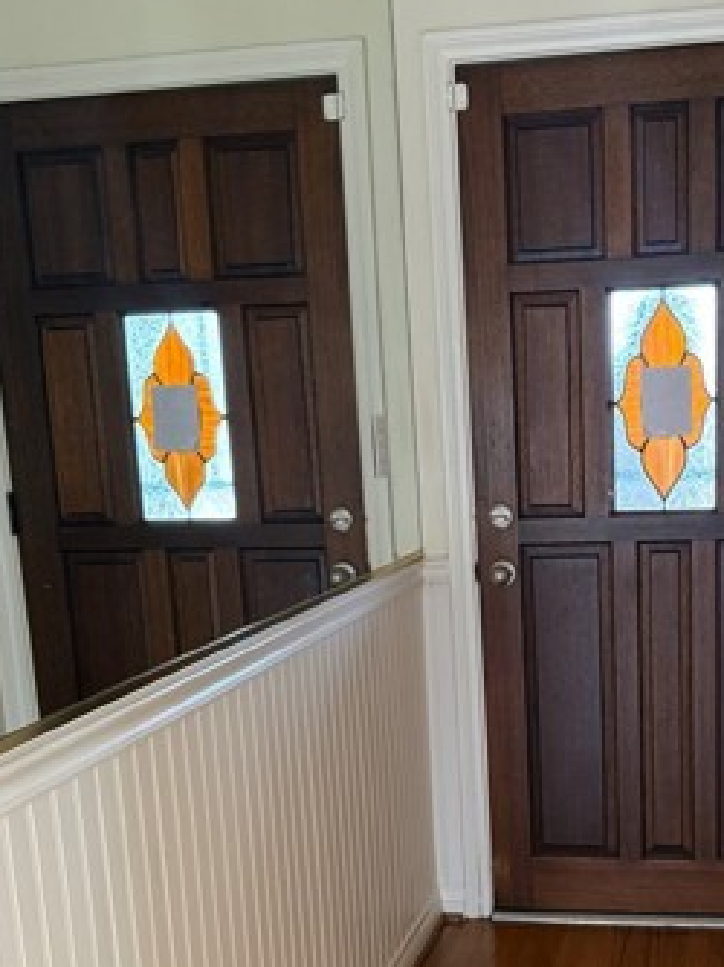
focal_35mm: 46
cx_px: 518
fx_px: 1284
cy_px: 704
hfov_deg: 31.1
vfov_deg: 40.3
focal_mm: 6.76
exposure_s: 1/60
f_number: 1.78
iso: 400
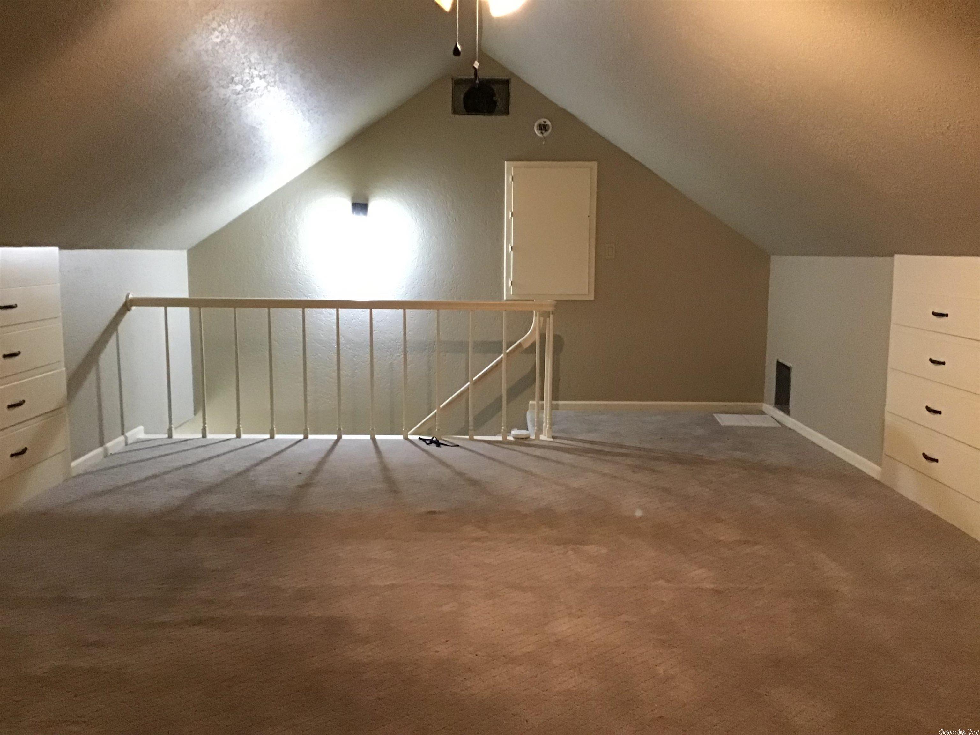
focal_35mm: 31
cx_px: 490
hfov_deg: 58.4
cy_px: 368
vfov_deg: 45.4
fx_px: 878
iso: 400
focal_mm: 3.3
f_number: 2.4
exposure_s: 1/15
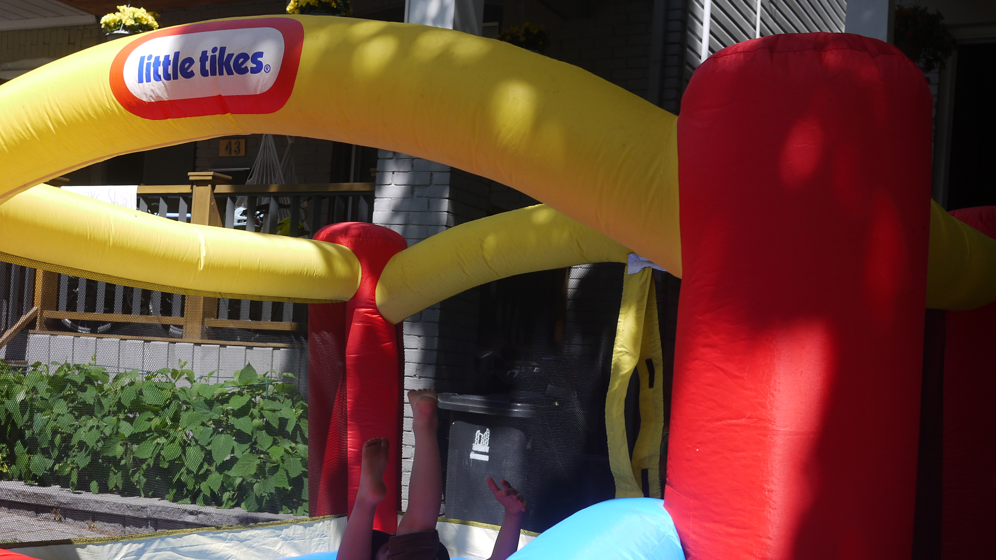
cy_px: 382
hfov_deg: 39.8
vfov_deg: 22.9
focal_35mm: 52
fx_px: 1373
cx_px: 432
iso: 100
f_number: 4.5
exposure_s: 1/640
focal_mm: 20
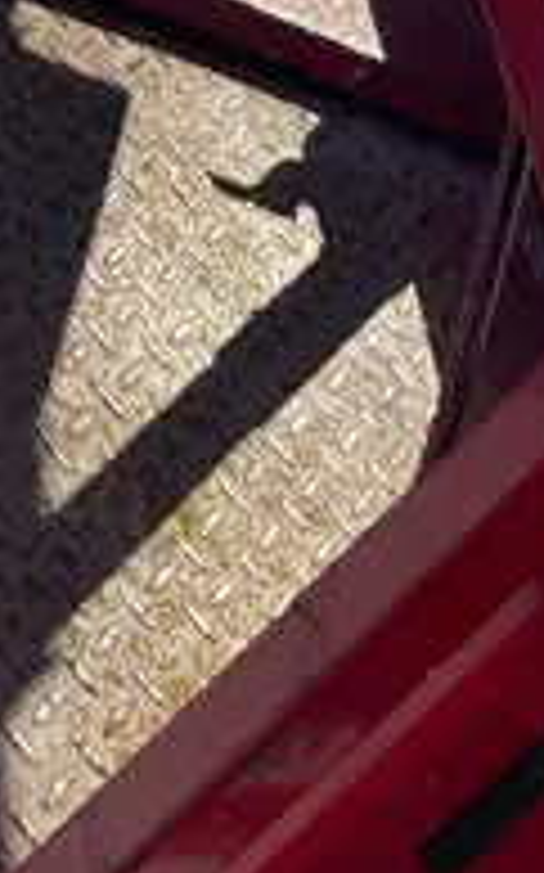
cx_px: 836
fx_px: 2471
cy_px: -556
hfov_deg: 12.0
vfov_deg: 17.4
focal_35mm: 104
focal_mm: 4.2
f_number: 1.6
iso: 32
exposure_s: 1/6135
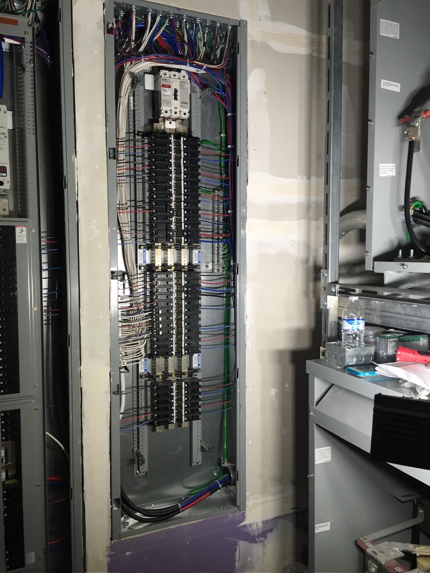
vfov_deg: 61.7
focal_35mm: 29
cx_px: 215
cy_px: 286
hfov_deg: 48.2
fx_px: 480
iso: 64
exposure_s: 1/30
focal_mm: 4.15
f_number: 2.2
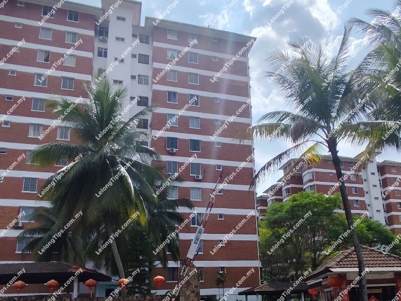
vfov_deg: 51.2
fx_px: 313
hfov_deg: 65.3
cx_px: 198
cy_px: 171
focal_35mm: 27
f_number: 2.2
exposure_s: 1/6909
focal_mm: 1.65
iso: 50
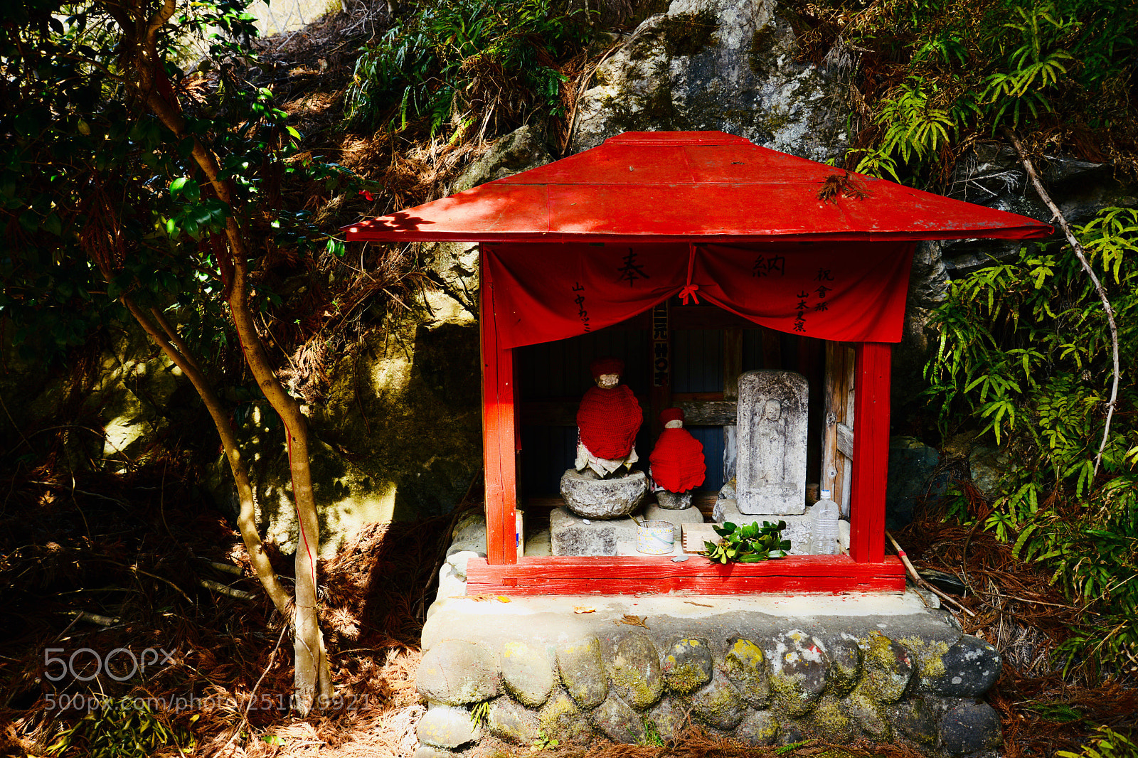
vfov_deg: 36.9
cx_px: 569
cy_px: 379
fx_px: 1138
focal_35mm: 36
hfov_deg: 53.1
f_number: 7.1
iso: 100
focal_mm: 36
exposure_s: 1/60
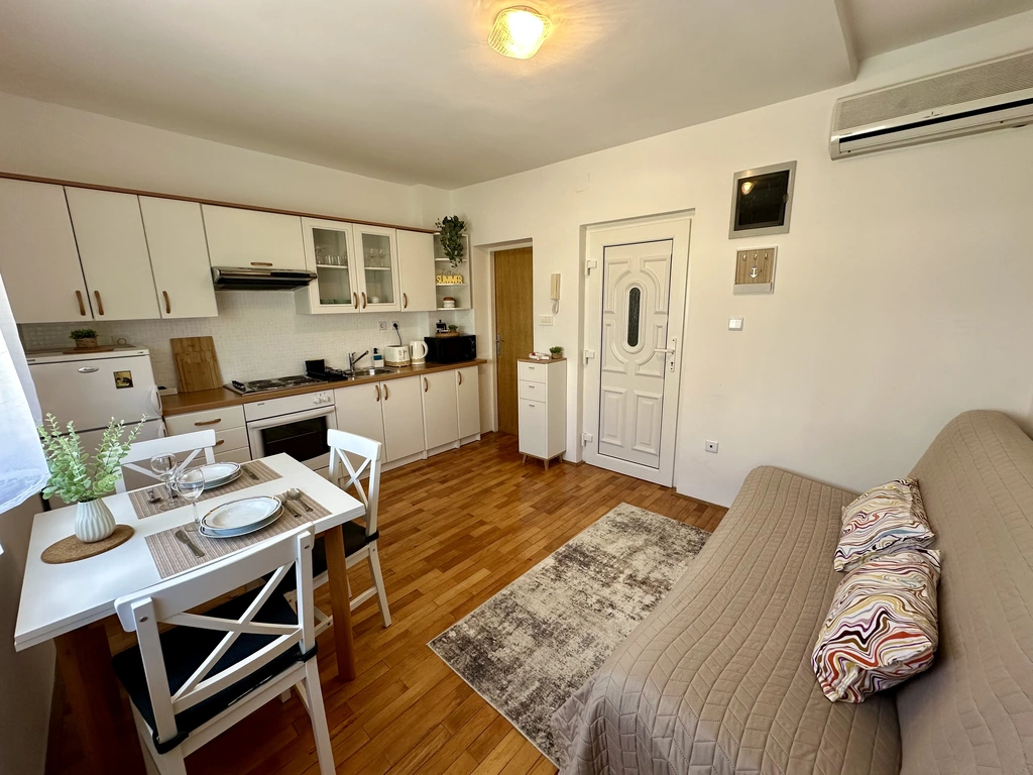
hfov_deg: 102.1
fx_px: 418
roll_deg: +0.7
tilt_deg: -11.0
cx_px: 516
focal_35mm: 14
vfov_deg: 85.7
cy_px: 388
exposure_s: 1/99
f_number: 2.2
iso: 100
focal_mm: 2.22
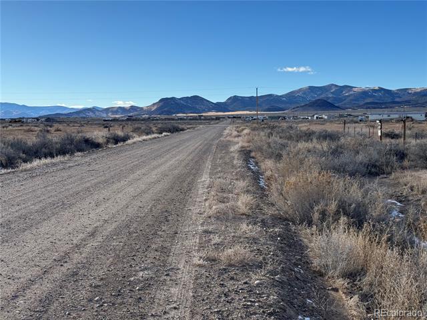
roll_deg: +0.2
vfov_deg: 30.3
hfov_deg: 39.7
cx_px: 214
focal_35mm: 48
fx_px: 592
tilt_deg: -3.3
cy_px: 160
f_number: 1.78
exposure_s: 1/3425
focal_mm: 6.76
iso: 64
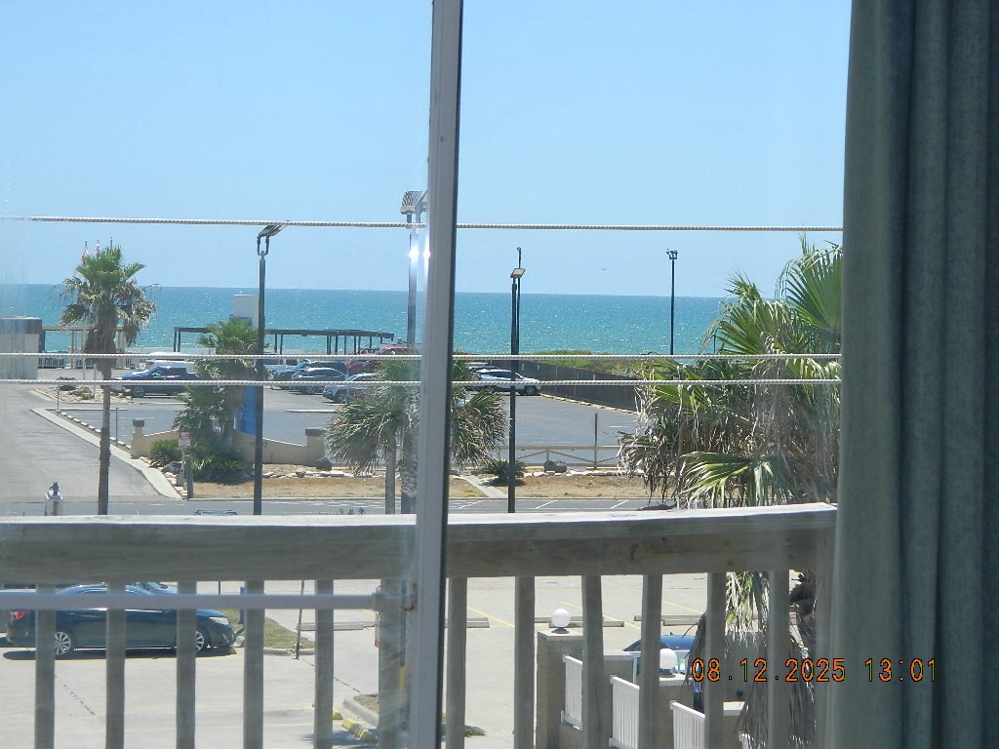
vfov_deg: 14.4
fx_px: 2973
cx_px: 500
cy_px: 374
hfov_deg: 19.1
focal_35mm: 103
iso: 110
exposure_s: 1/500
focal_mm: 18.6
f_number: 4.5
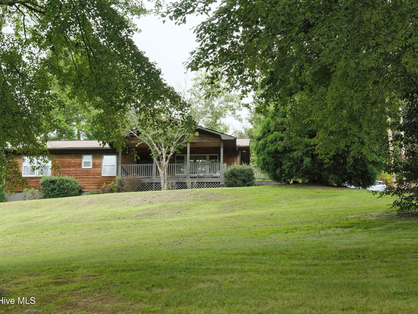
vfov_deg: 27.0
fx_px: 652
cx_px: 207
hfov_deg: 35.5
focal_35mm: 54
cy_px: 155
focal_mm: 32.5
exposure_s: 1/180
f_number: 8
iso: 800
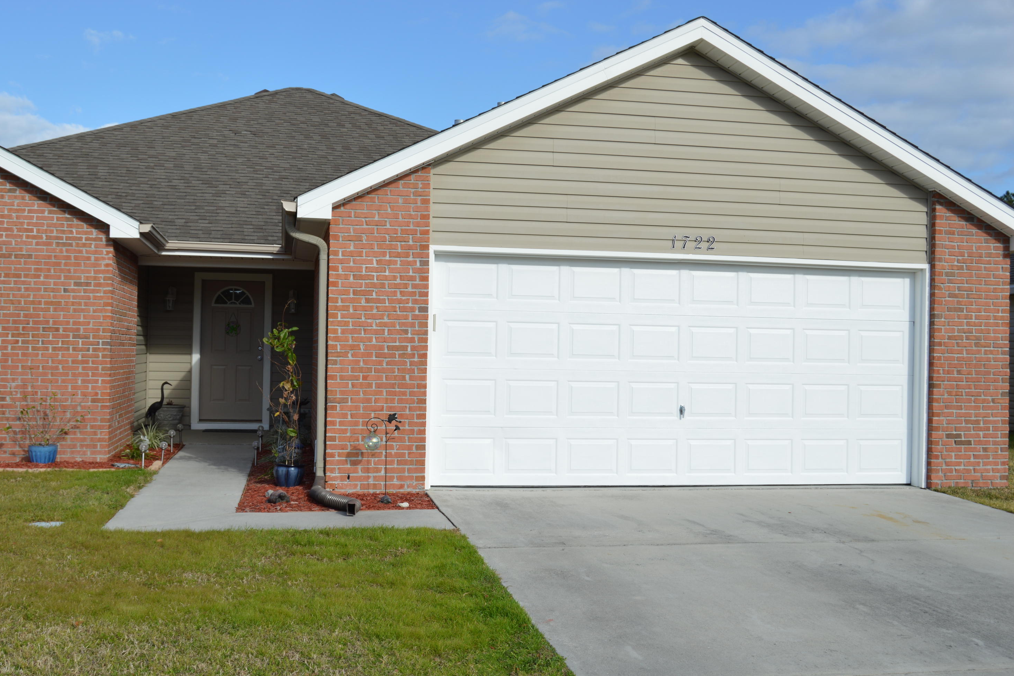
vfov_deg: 33.4
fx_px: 1127
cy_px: 340
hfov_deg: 48.5
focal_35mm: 40
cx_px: 495
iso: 100
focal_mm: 26
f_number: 9
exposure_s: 1/320
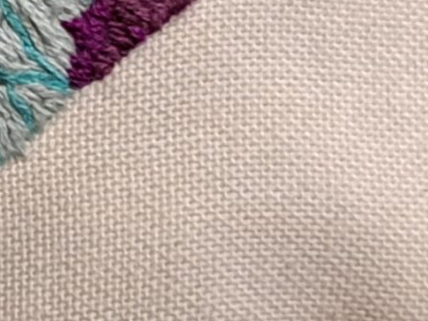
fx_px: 1682
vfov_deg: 10.9
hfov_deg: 13.8
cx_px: -163
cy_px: 69
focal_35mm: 136
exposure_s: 1/60.2
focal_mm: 5.23
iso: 400
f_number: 1.8
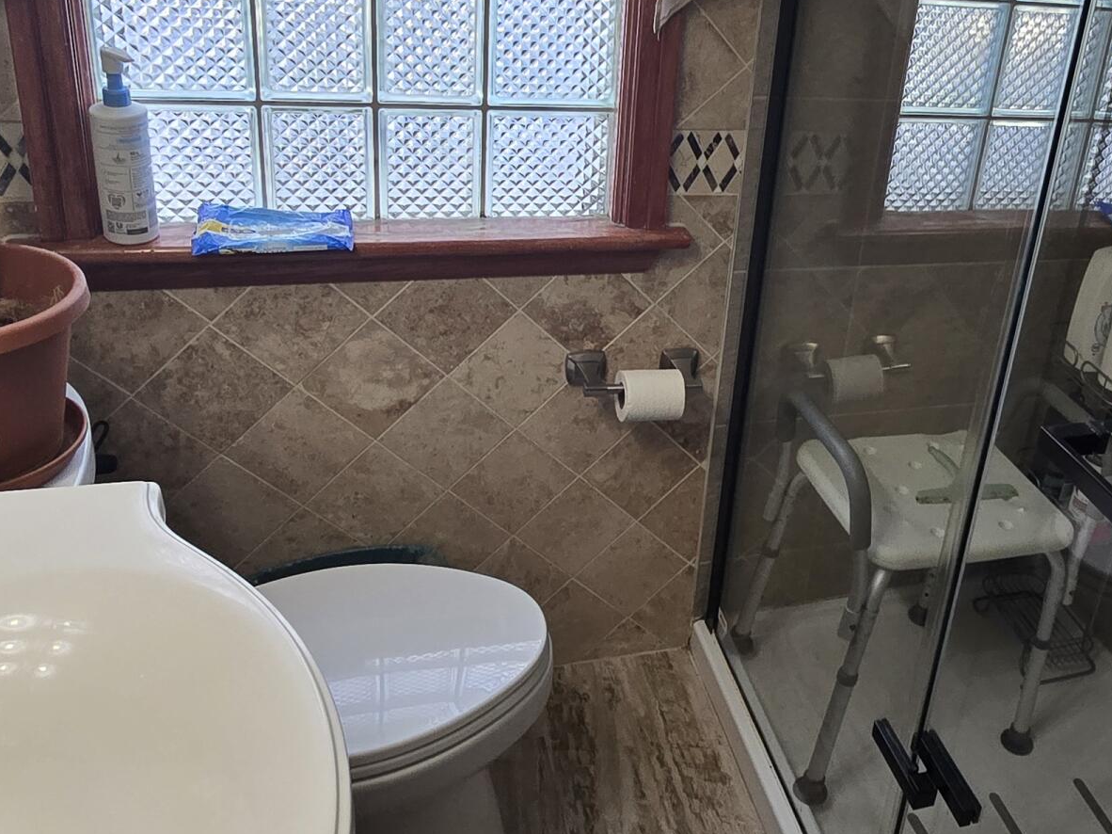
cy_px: 293
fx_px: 1060
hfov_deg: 53.8
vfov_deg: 42.5
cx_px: 775
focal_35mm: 33
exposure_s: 1/60
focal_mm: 2.2
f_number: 2.2
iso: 160
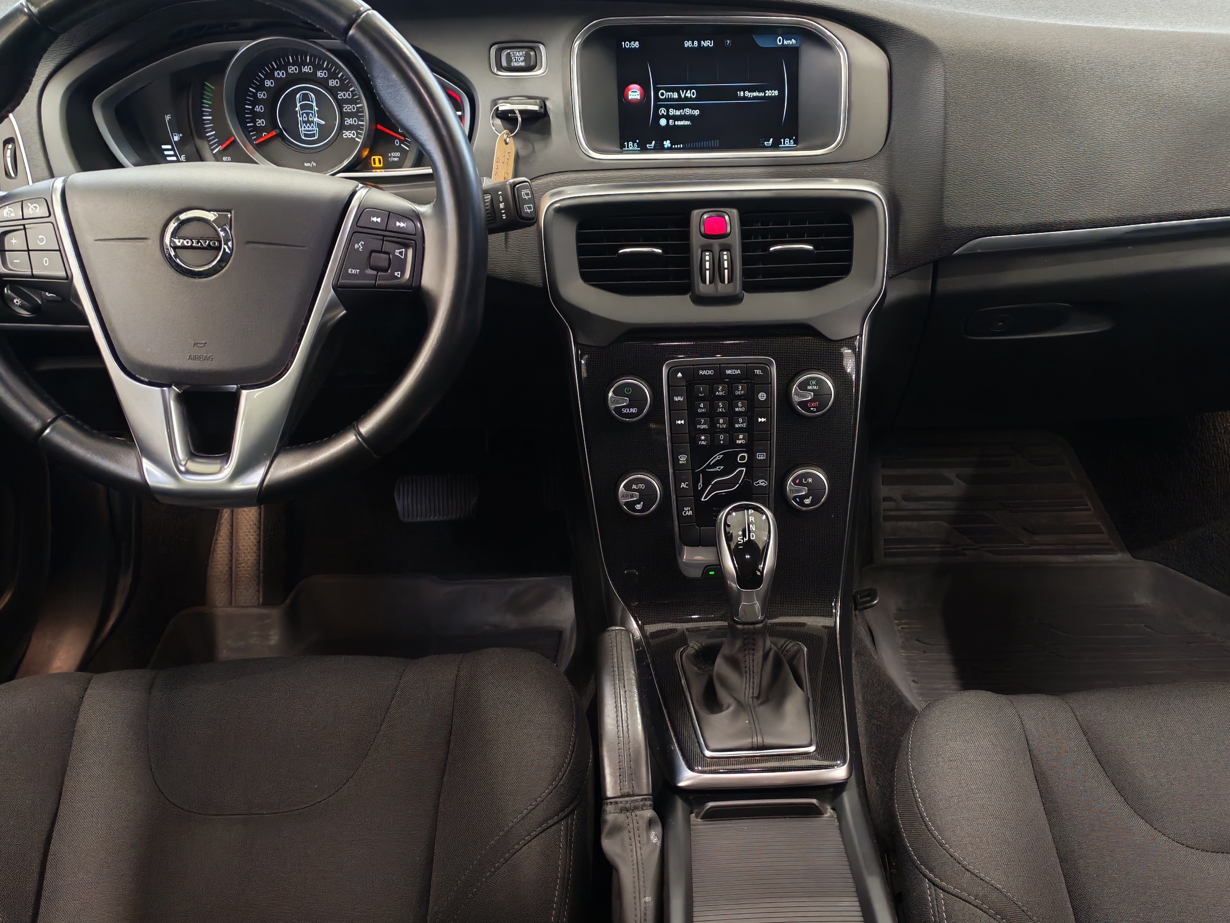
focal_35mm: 40
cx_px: 696
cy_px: 458
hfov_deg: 46.7
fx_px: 1421
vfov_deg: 36.0
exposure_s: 1/50
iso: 997
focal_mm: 6.12
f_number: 1.9
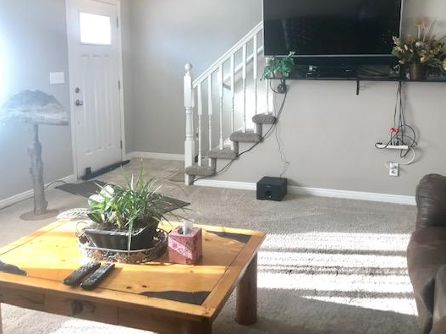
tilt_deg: -9.2
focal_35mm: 34
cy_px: 134
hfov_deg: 53.9
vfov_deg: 41.6
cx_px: 245
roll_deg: -0.1
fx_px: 438
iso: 32
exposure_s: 1/60
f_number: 1.8
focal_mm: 3.99
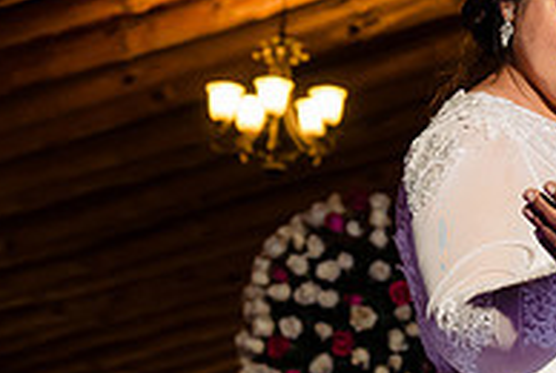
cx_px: 441
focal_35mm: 209
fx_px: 3233
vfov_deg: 6.6
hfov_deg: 9.8
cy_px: 214
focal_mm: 70
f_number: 6.3
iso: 2000
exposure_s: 1/160
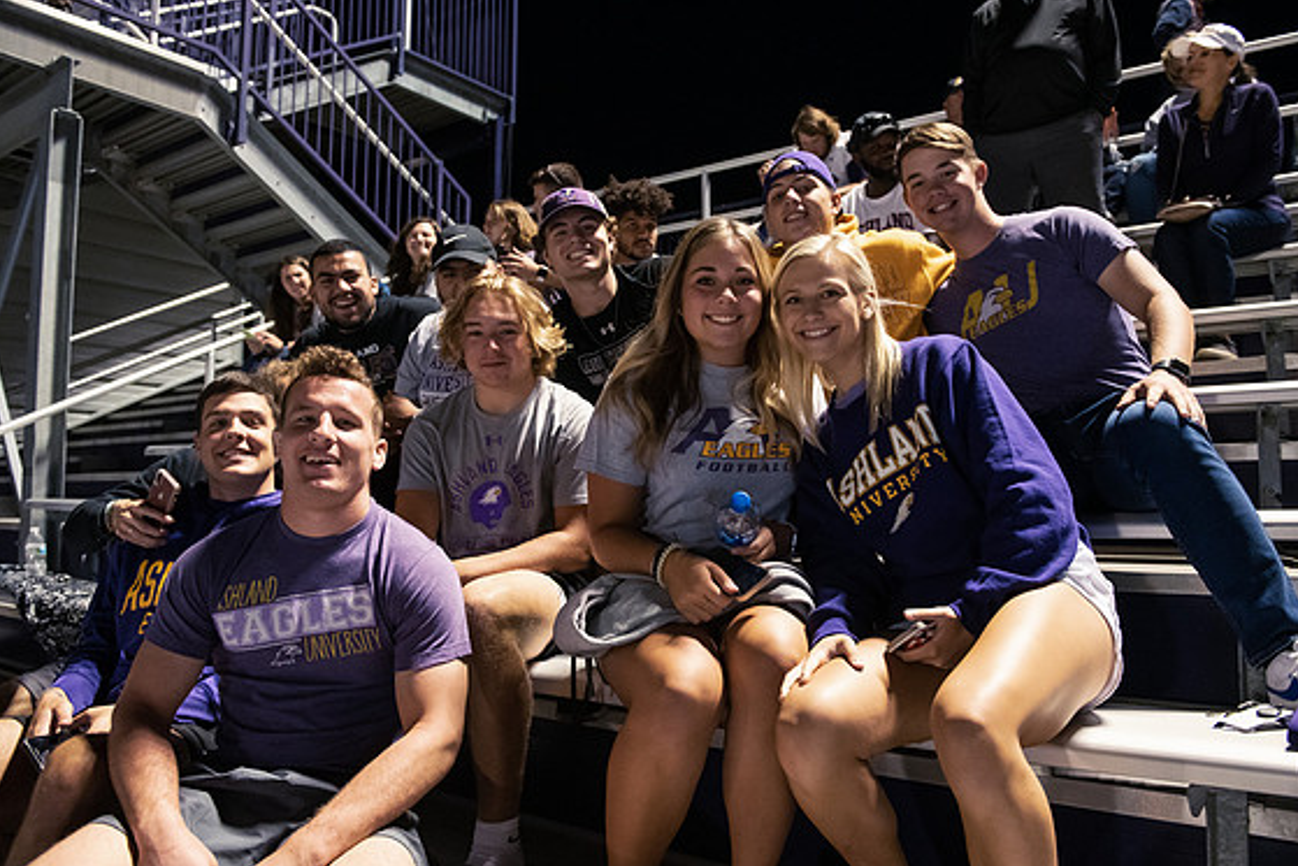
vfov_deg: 46.4
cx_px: 655
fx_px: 1010
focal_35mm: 28
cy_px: 431
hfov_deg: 65.5
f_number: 4
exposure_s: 1/160
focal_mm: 27
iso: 5000
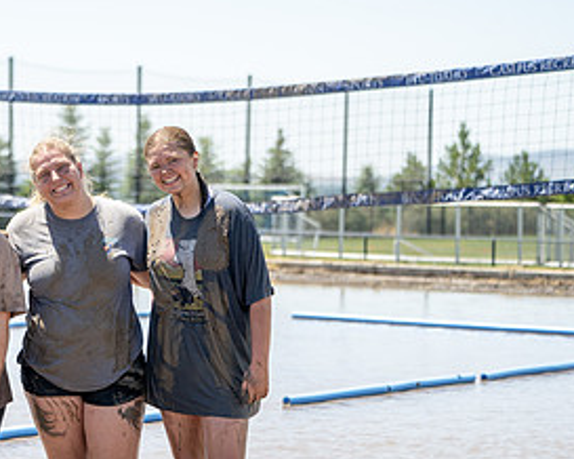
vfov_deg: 11.0
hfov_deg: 13.6
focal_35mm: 140
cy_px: 298
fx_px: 2377
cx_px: 51
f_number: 2.8
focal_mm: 70
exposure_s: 1/1250
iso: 100
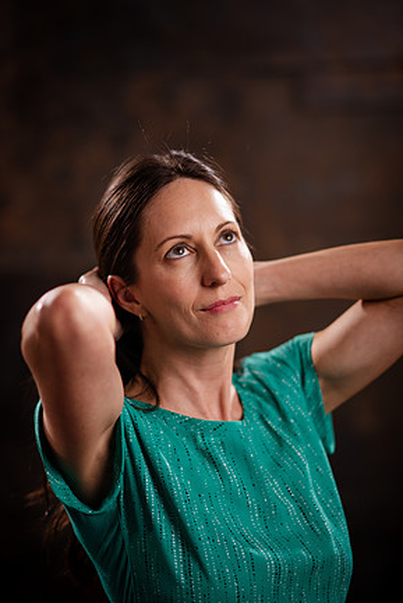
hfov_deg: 12.6
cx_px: 195
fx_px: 1829
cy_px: 311
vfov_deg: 18.7
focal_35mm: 109
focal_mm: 105
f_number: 2
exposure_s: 1/160
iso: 200
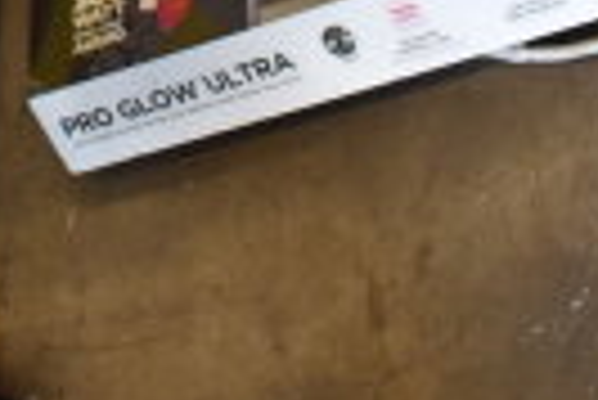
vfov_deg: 10.1
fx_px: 2062
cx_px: -270
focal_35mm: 124
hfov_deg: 15.4
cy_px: -461
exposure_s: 1/30
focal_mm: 18
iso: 320
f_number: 3.5
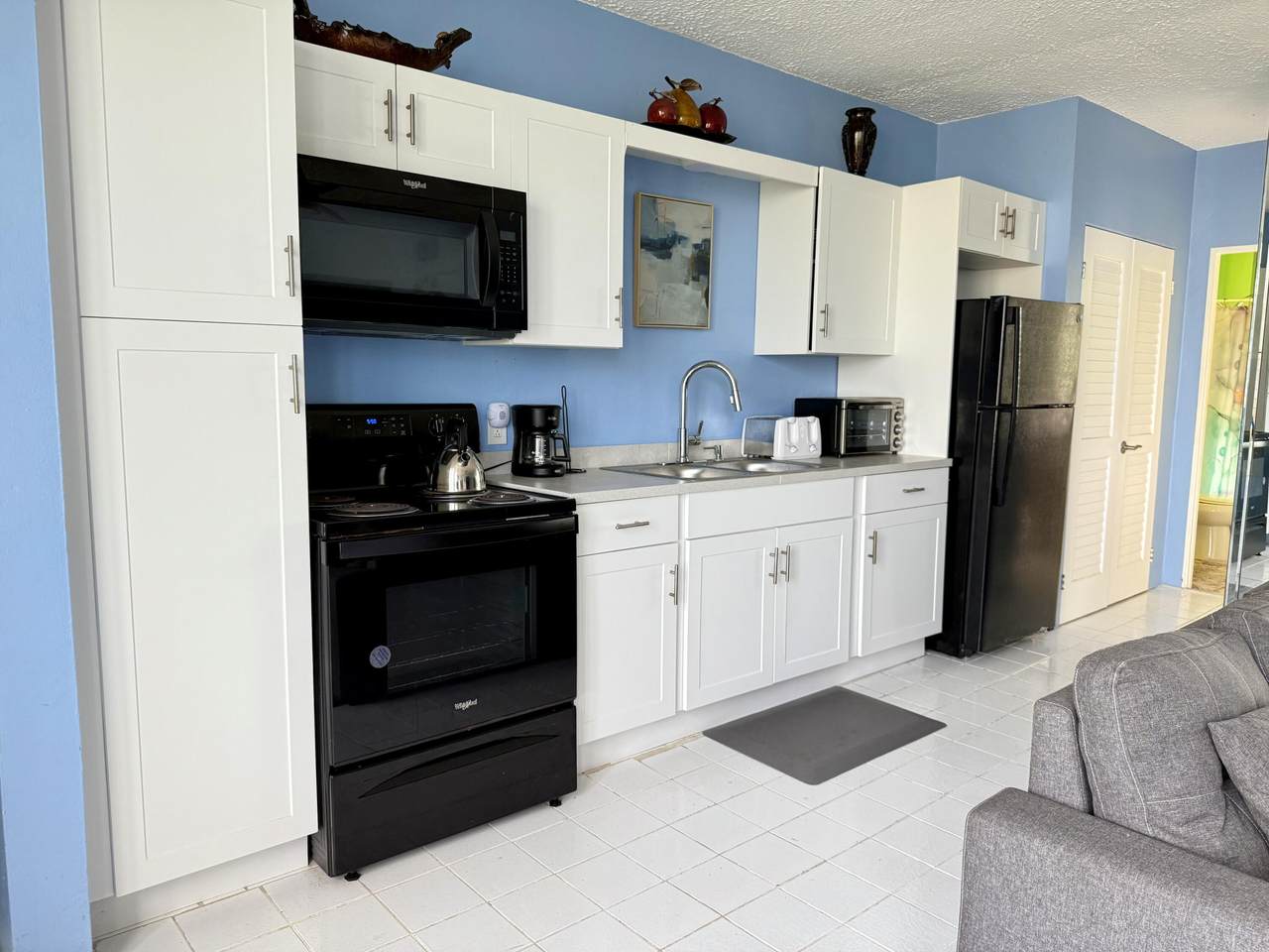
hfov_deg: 71.6
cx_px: 634
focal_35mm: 24
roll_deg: -0.8
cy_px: 476
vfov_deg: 56.8
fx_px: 880
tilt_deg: -6.3
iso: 200
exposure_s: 1/79
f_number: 1.78
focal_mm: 6.76
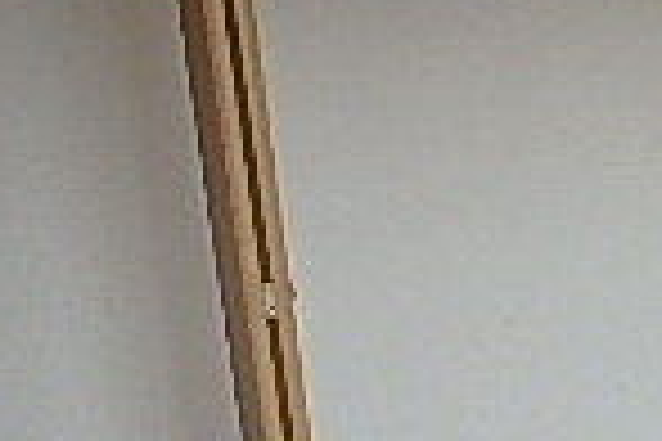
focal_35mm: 95
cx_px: 964
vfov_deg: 13.8
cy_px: 585
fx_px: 1747
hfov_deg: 19.1
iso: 200
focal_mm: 3.7
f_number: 3.5
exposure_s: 1/60
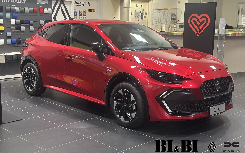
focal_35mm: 51
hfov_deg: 39.6
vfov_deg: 25.3
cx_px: 122
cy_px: 70
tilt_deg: -8.6
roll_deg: -0.3
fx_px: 341
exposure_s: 1/60
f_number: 1.78
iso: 320
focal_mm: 6.86
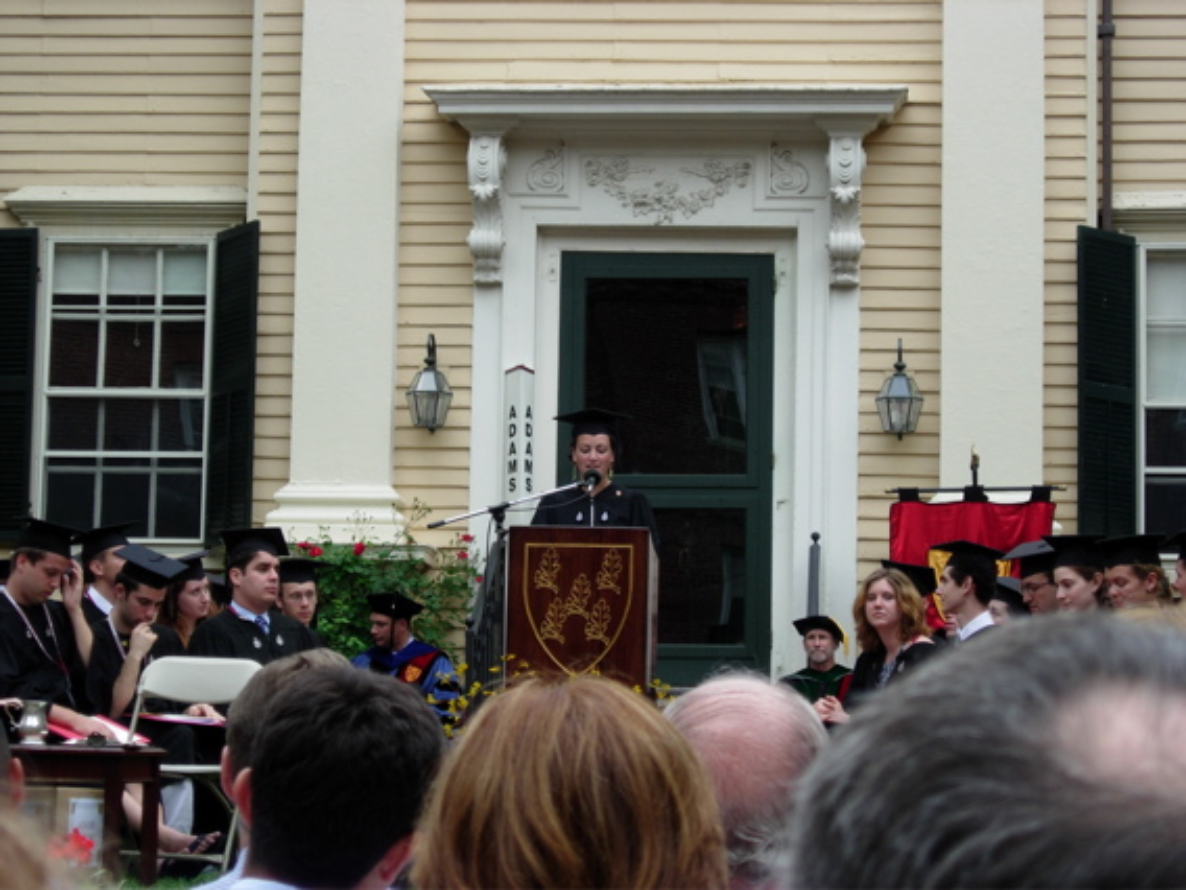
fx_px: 3872
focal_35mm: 113
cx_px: 593
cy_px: 445
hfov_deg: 17.4
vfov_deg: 13.1
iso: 64
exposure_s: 1/136
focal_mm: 23.4
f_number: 4.9
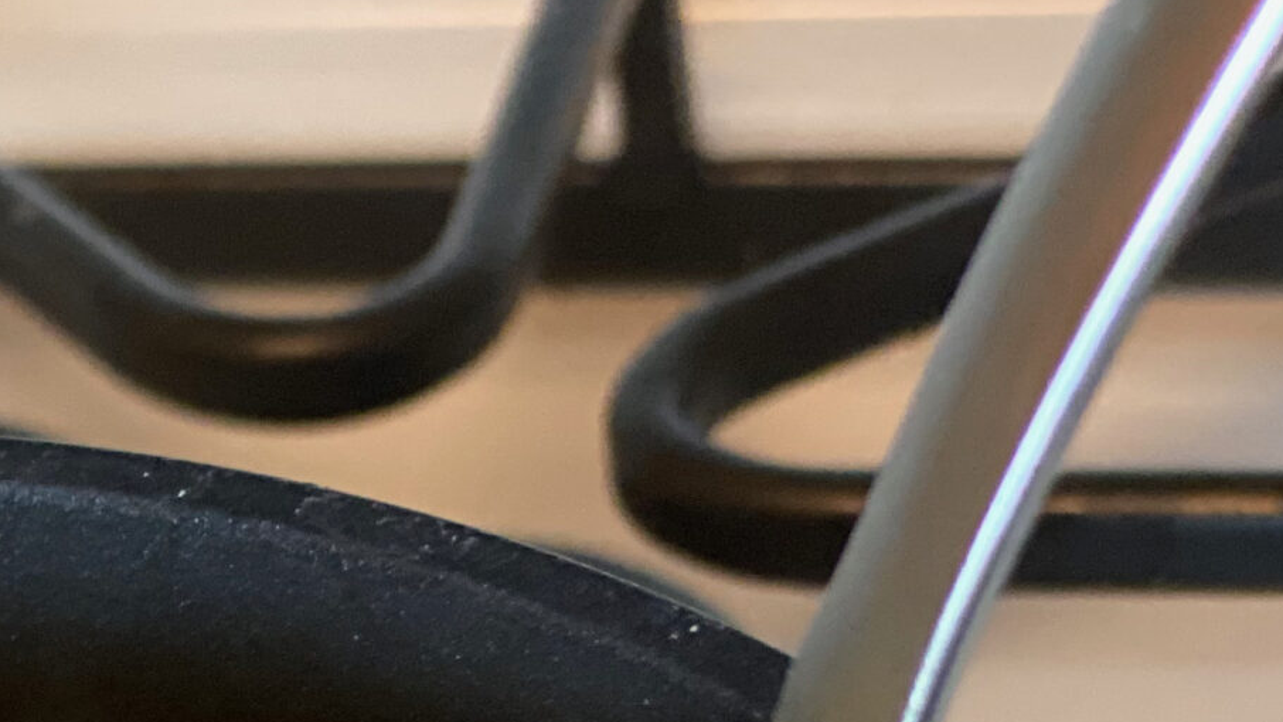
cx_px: -443
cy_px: 1332
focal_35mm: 160
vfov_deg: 7.4
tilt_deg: -37.4
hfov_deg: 12.9
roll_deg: +11.9
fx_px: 5444
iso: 250
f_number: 2
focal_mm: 6
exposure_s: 1/40
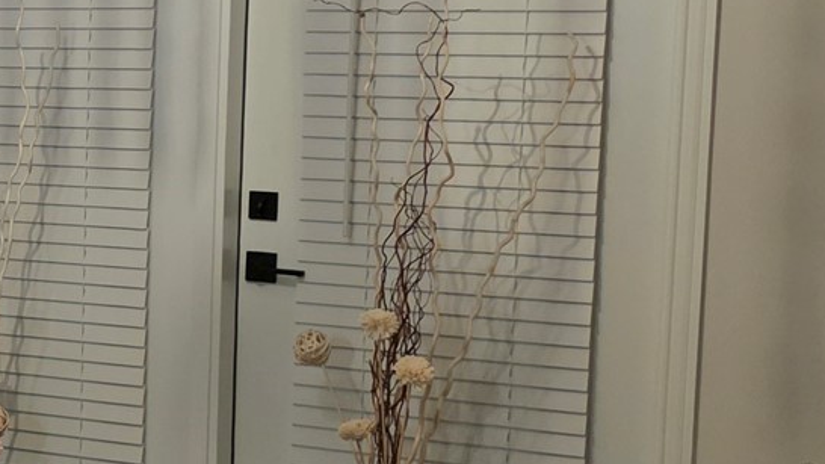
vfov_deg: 12.9
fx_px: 2056
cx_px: -228
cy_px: 224
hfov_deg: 20.8
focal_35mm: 94
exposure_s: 1/120
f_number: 1.7
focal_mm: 6.25
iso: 800
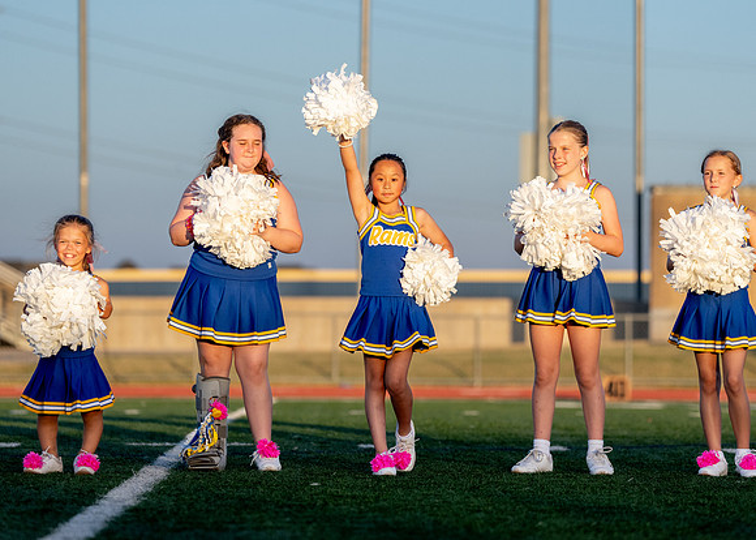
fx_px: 4139
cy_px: 201
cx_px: 382
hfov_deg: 10.4
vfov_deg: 7.5
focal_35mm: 193
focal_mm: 140
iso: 640
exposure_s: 1/3200
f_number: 2.8
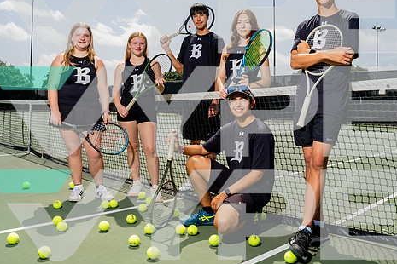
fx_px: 375
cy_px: 109
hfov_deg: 55.8
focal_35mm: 34
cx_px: 201
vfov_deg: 38.8
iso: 100
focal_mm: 25
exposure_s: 1/640
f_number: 8
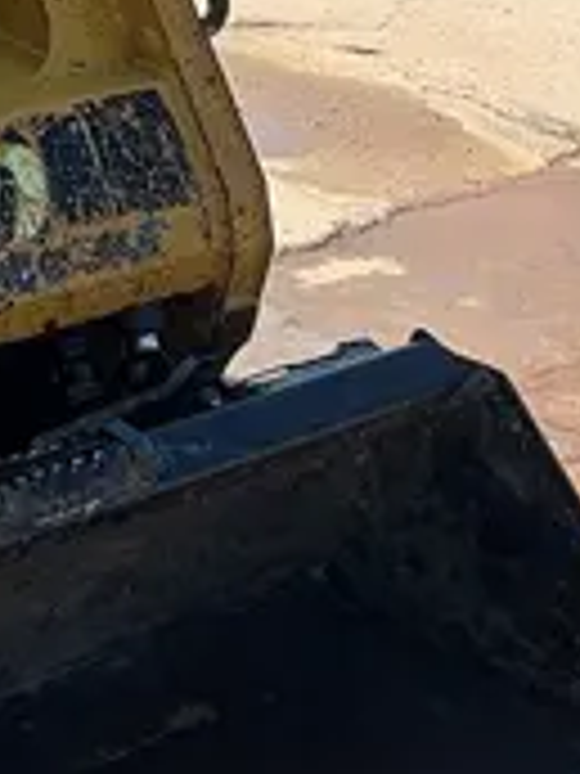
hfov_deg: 12.4
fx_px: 2480
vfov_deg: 17.2
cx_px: -387
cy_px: -56
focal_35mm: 111
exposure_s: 1/2457
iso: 50
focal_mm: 5.7
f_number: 1.5
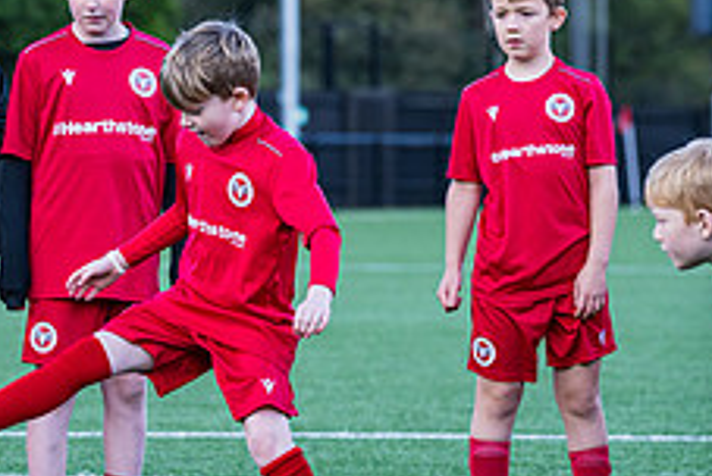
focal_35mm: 355
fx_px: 7030
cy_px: 409
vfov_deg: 3.9
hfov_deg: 5.8
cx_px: 236
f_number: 4
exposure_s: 1/800
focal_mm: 135
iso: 400
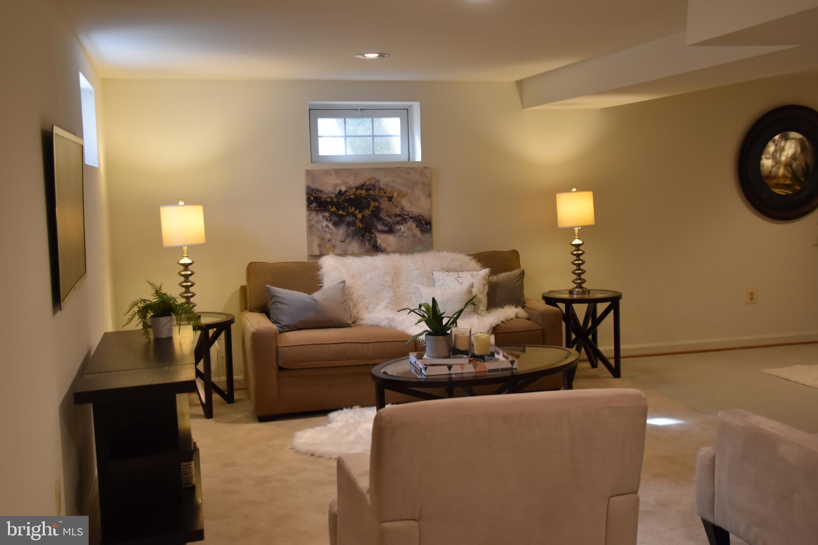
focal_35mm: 39
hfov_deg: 49.6
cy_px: 272
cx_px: 409
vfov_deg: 34.2
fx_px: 886
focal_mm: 26
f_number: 4
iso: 800
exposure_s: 1/60
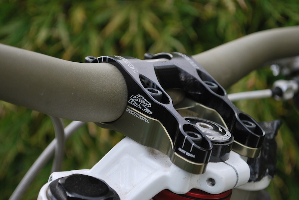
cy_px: 100
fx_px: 649
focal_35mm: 78
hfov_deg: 26.0
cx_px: 150
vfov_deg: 17.6
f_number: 5.6
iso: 200
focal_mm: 52
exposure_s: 1/40
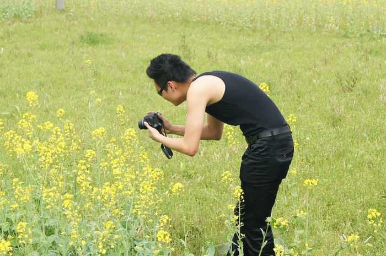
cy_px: 128
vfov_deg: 16.2
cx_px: 193
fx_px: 900
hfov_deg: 24.2
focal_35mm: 84
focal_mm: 28
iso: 200
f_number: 4.5
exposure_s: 1/800
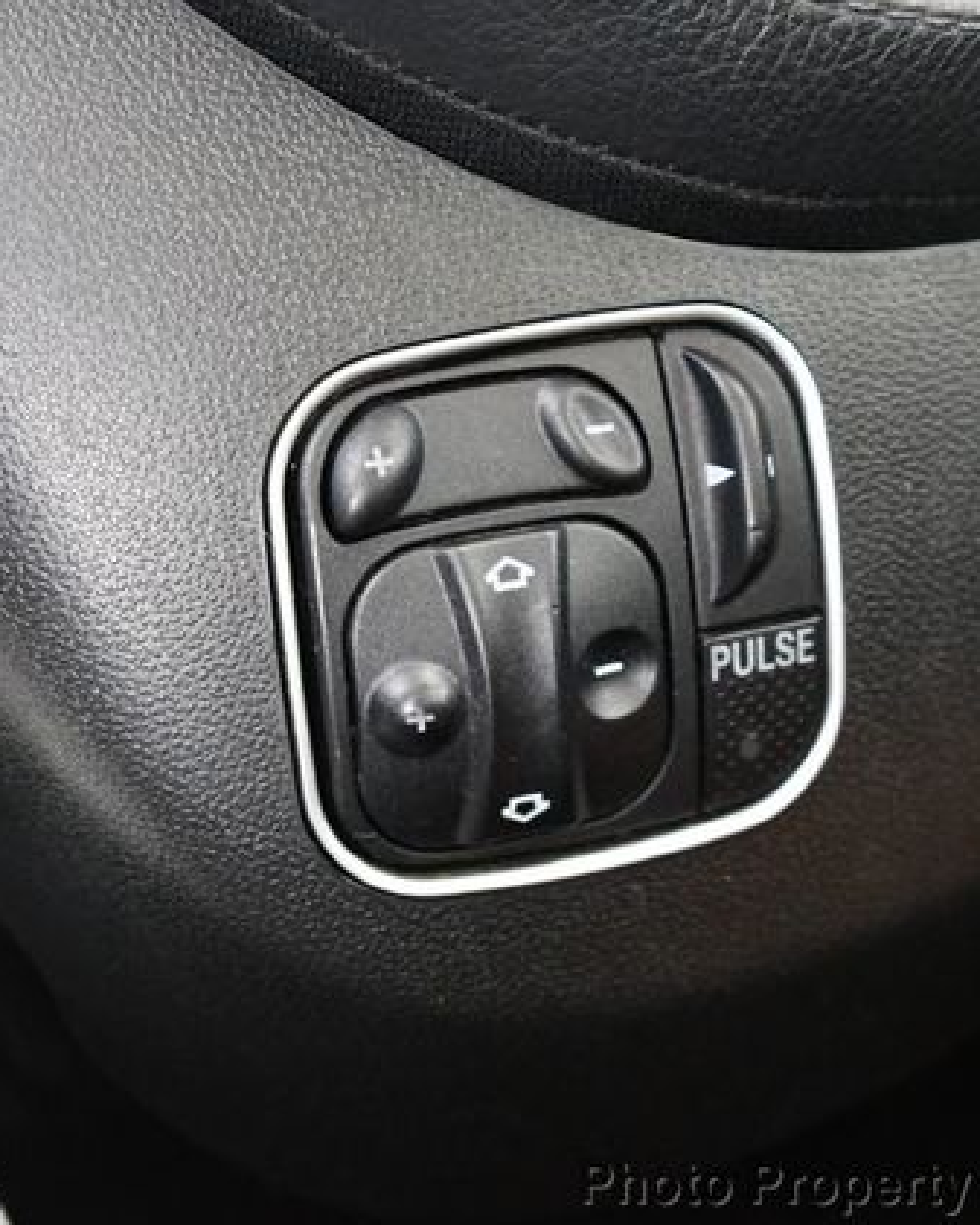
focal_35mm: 117
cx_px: 544
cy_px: 617
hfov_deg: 13.2
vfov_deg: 16.4
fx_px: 4240
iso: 8000
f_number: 5.6
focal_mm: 55
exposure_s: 1/60
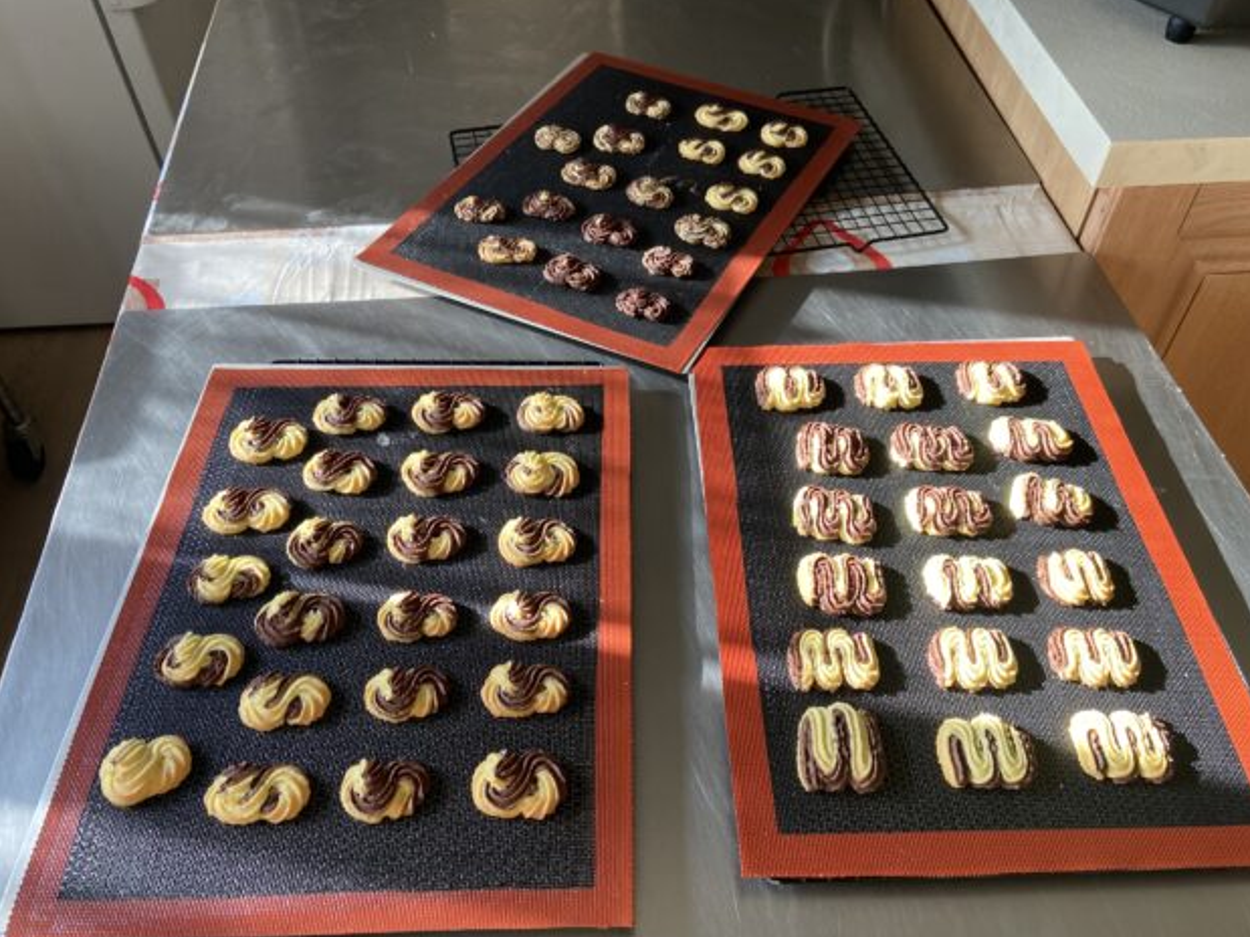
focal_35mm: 28
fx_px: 1011
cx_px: 671
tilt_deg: -48.9
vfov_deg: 49.7
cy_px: 491
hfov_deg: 63.4
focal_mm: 4.25
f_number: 1.8
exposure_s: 1/121
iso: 100
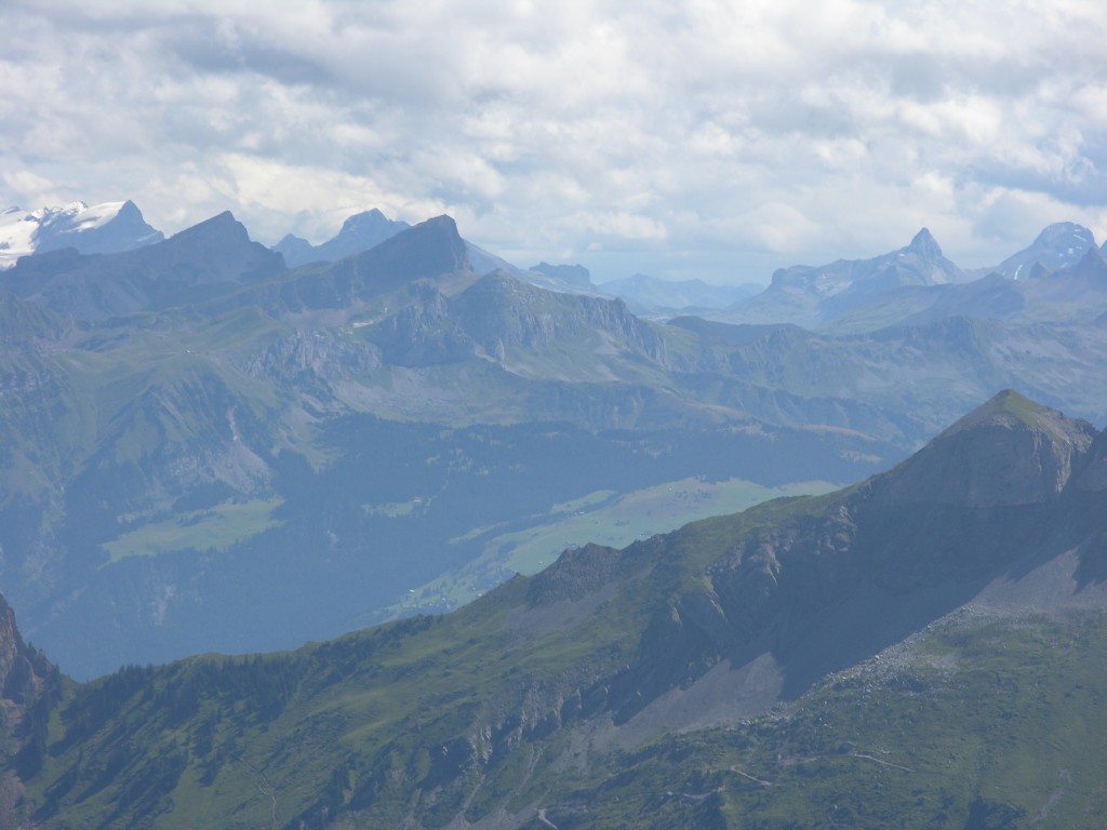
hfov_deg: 10.4
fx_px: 6076
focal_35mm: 190
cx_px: 554
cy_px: 415
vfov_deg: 7.8
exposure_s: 1/298
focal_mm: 48.5
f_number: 5.7
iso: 50
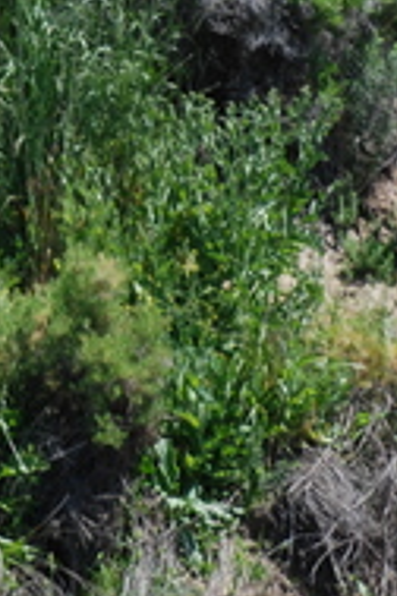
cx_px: -60
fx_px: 7377
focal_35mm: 446
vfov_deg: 4.6
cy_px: 74
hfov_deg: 3.1
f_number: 5.6
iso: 100
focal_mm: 70
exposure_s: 1/250
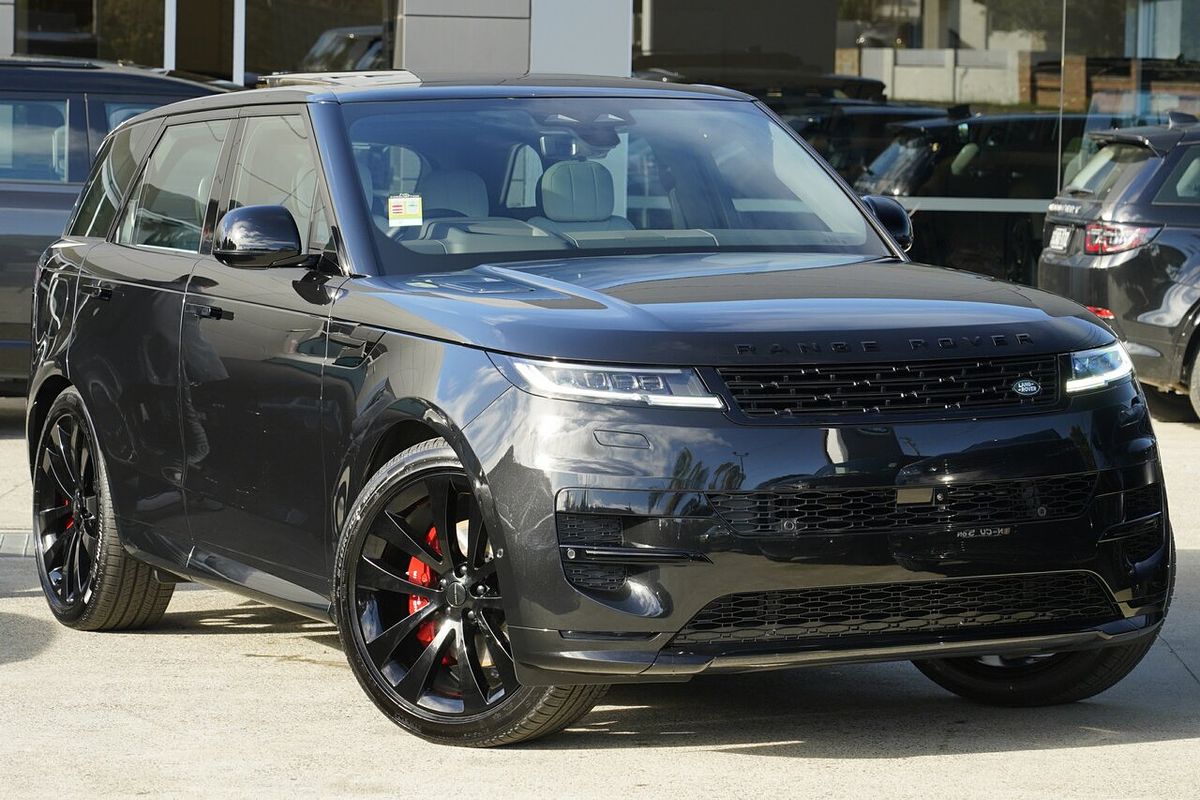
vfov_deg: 13.0
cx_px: 600
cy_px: 400
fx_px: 3500
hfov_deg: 19.5
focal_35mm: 105
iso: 1000
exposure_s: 1/320
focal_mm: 105
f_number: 7.1
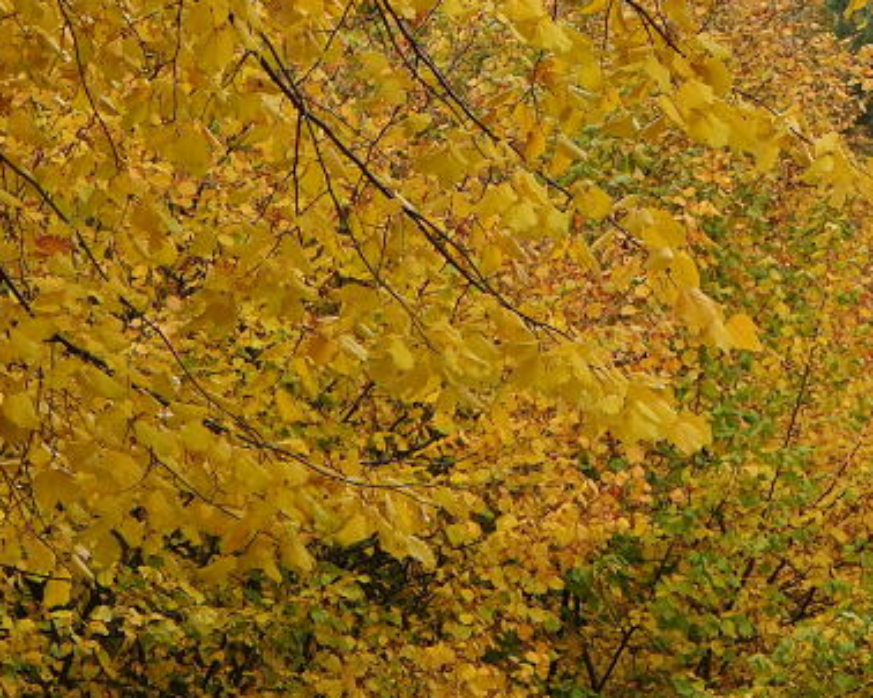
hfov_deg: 9.4
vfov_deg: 7.5
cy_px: 28
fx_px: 5294
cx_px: 575
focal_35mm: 205
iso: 250
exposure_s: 1/100
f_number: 6.3
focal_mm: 43
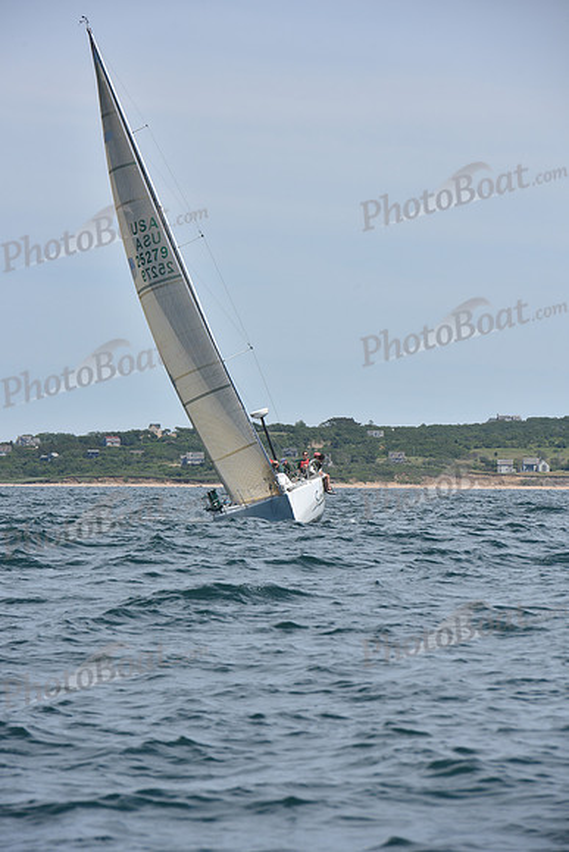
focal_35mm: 200
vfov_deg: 10.3
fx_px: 4738
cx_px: 284
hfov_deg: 6.9
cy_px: 426
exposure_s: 1/800
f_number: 11
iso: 250
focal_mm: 200
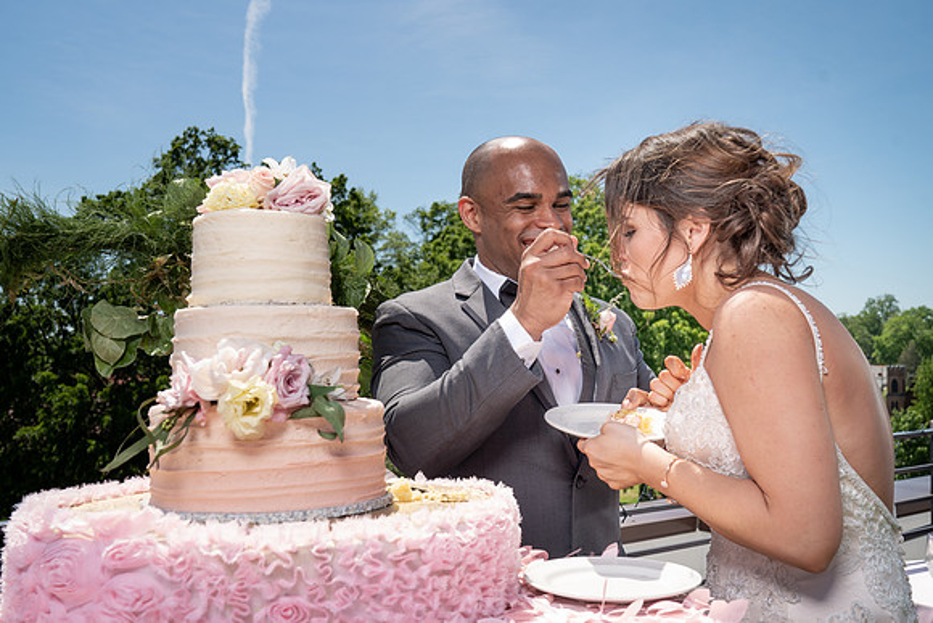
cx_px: 488
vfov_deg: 35.9
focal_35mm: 37
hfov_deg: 51.7
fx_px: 962
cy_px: 318
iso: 50
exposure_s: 1/250
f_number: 7.1
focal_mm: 35
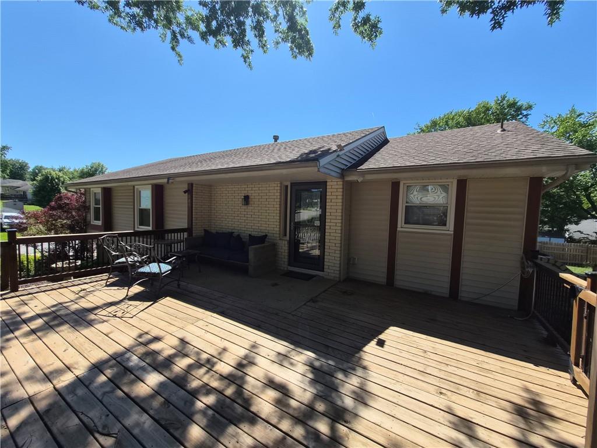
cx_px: 298
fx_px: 224
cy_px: 224
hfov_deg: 106.2
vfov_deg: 89.9
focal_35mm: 13
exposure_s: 1/1180
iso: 25
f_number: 2.2
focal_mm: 1.7
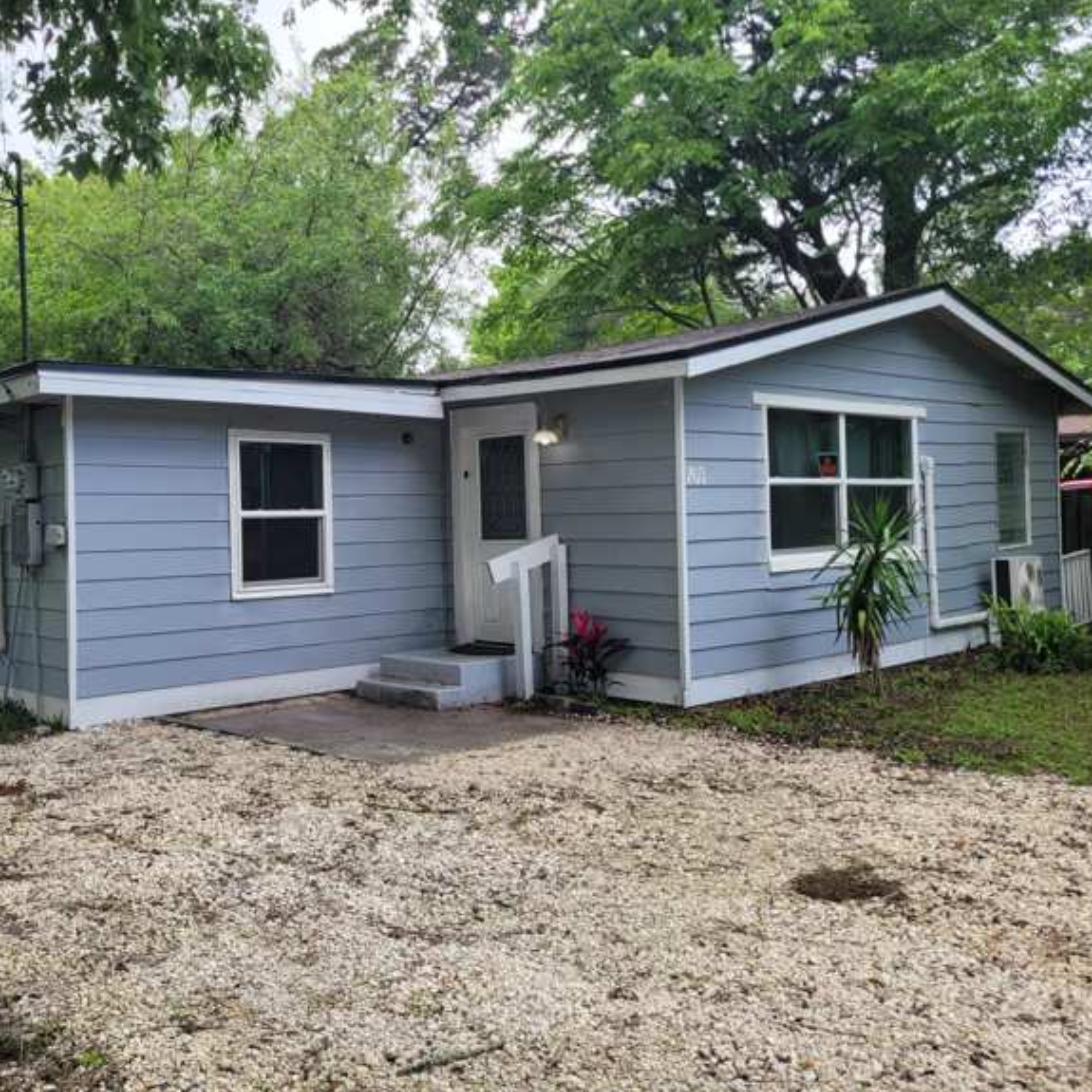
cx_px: 349
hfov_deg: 50.0
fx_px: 1142
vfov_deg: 51.1
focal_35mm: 32
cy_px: 524
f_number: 1.8
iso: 40
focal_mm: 5.4
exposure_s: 1/381
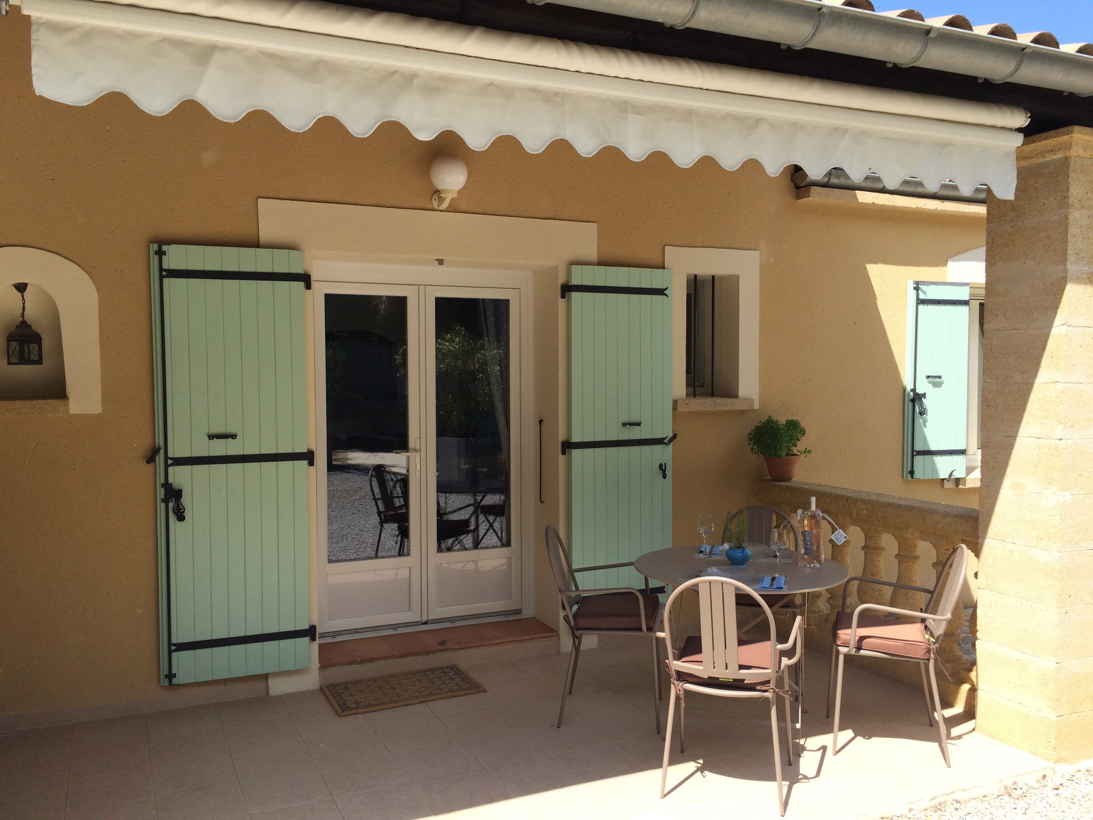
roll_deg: +0.0
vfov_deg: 48.2
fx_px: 916
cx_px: 546
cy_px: 410
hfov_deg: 61.7
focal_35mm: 29
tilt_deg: -3.3
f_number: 2.2
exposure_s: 1/1244
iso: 32
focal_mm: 4.15
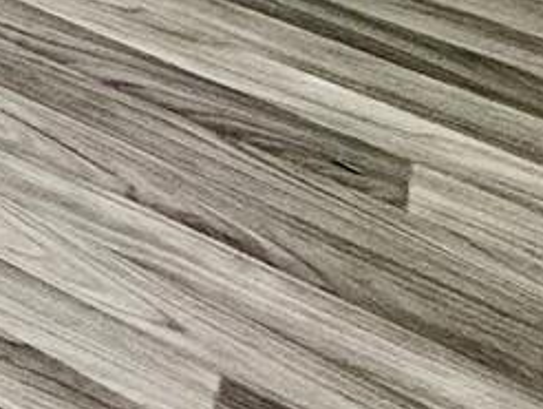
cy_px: -798
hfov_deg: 10.5
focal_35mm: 91
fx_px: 1429
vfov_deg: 11.0
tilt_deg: -7.1
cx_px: -1214
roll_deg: -0.3
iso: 125
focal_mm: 2.22
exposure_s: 1/120
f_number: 2.2
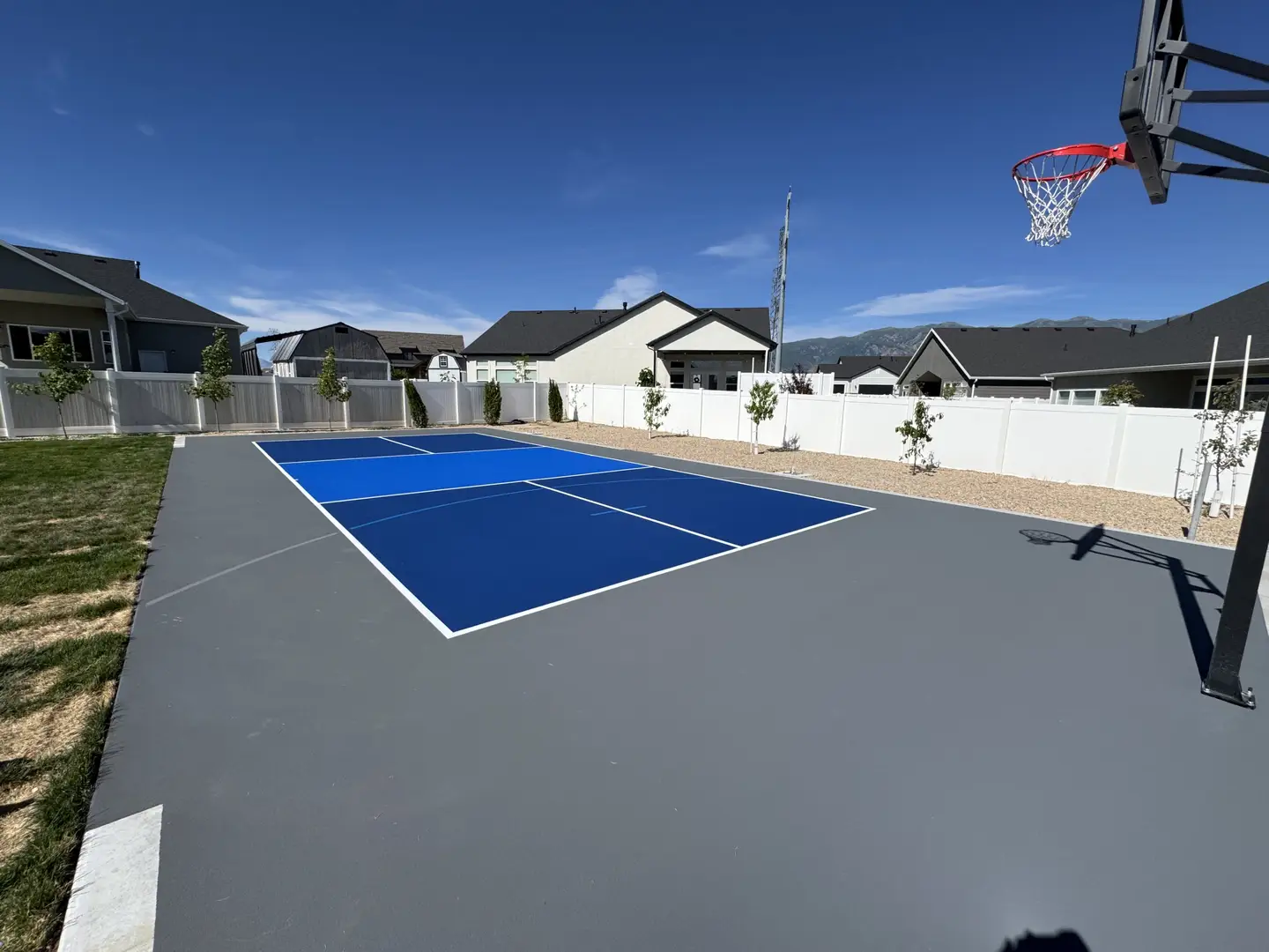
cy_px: 476
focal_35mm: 14
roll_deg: -0.8
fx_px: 513
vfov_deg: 85.7
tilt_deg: -9.8
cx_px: 634
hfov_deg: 102.1
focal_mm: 2.22
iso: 50
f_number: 2.2
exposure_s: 1/3906
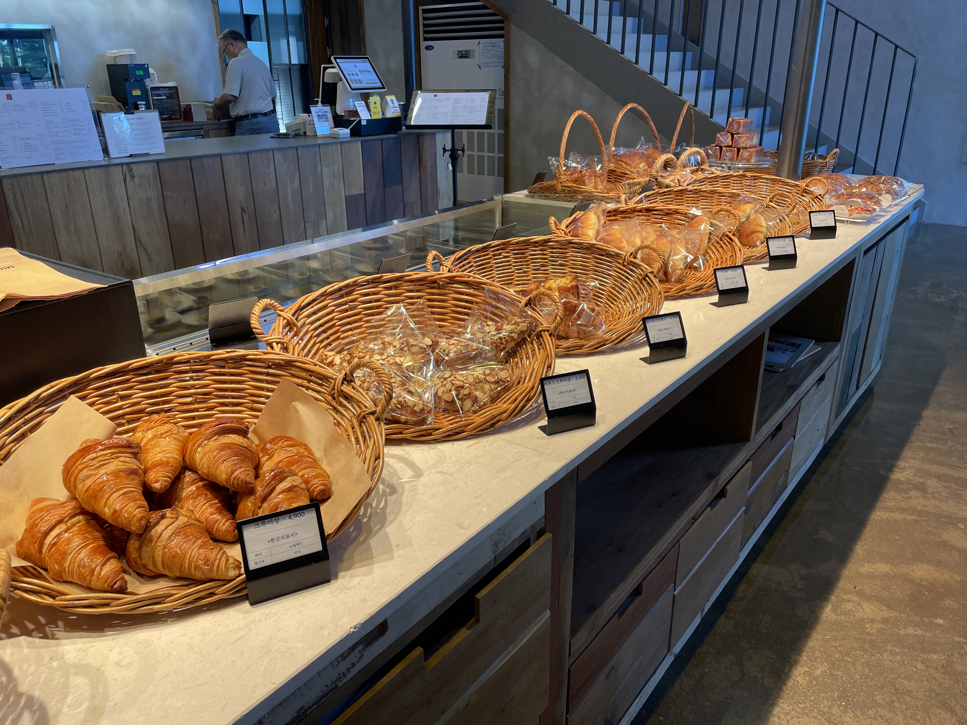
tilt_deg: -21.4
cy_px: 362
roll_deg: +0.9
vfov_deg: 53.1
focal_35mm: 26
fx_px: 726
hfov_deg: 67.3
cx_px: 484
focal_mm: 4.2
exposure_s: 1/120
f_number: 1.6
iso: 64
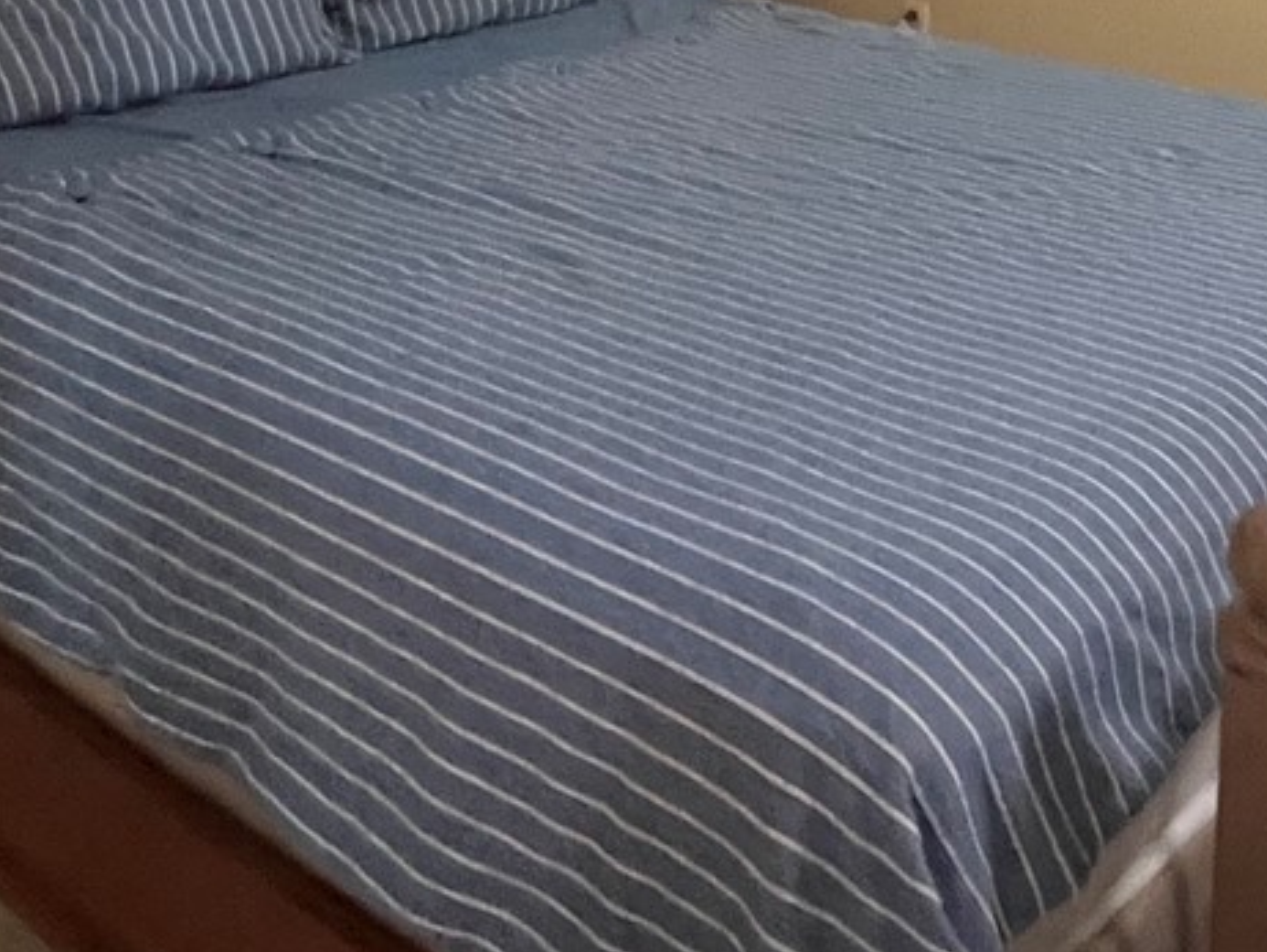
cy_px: -187
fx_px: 1648
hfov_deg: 42.0
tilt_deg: -6.5
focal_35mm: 45
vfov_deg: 28.2
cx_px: 694
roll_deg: -1.7
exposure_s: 1/60
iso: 800
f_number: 1.8
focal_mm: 1.57
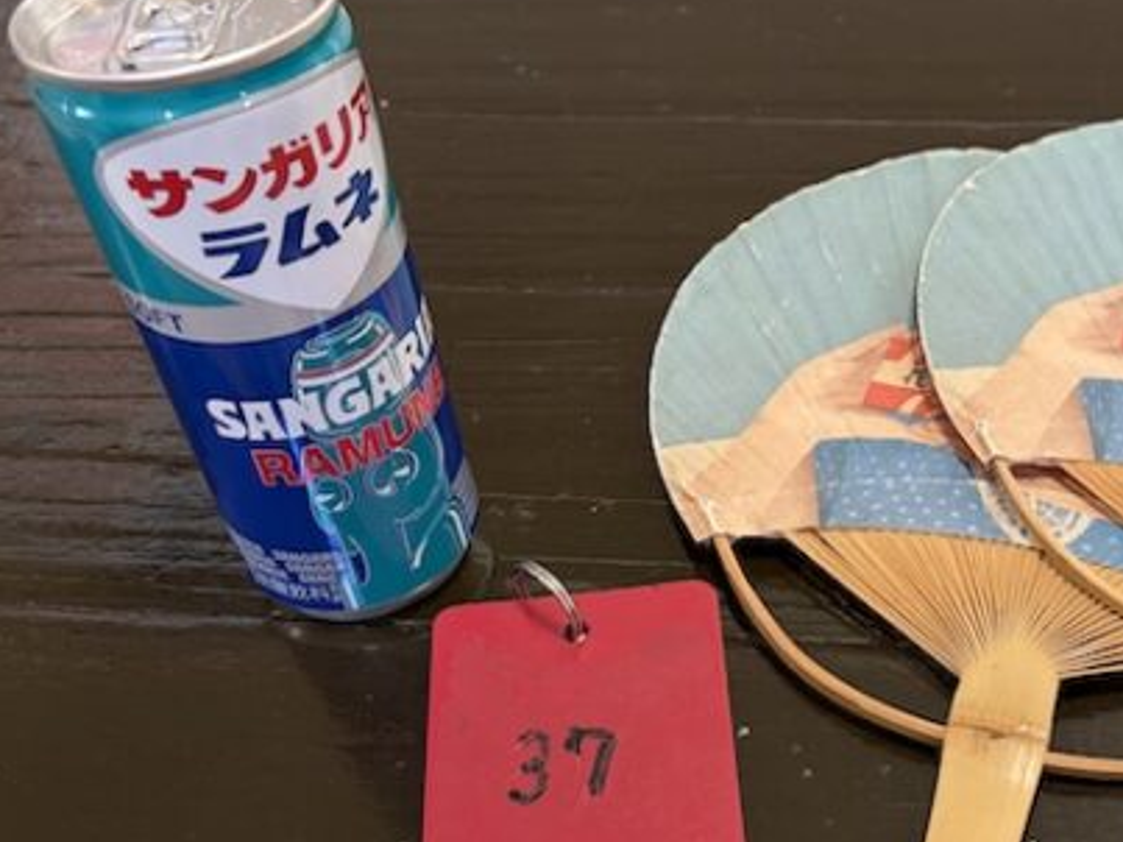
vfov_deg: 33.5
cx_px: 835
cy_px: 477
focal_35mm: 43
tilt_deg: -45.9
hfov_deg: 42.6
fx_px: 1395
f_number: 1.6
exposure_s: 1/100
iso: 100
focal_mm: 5.96
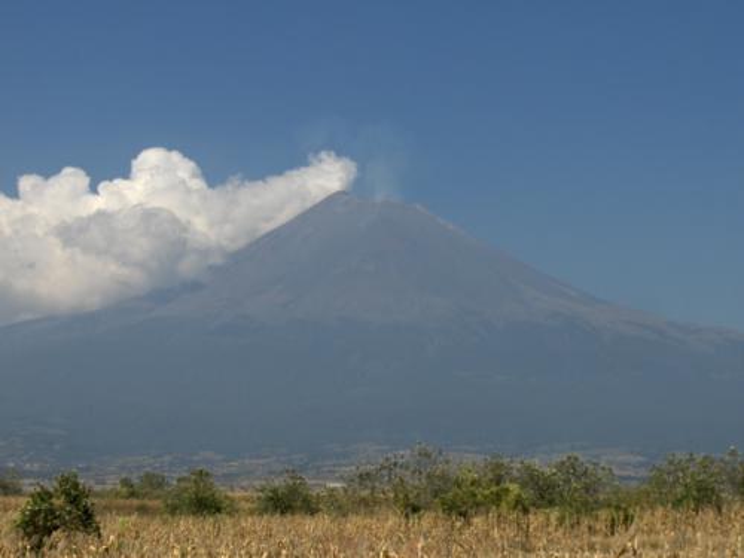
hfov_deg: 18.9
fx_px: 2235
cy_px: 279
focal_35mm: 104
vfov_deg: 14.2
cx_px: 372
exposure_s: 1/521
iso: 100
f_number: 7.6
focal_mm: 22.5
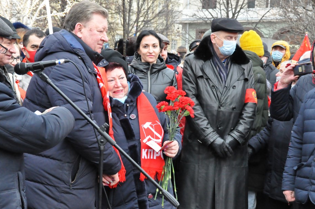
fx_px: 856
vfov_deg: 13.9
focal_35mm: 98
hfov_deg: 20.8
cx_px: 123
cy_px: 100
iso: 3200
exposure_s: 1/200
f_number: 7.1
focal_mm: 52
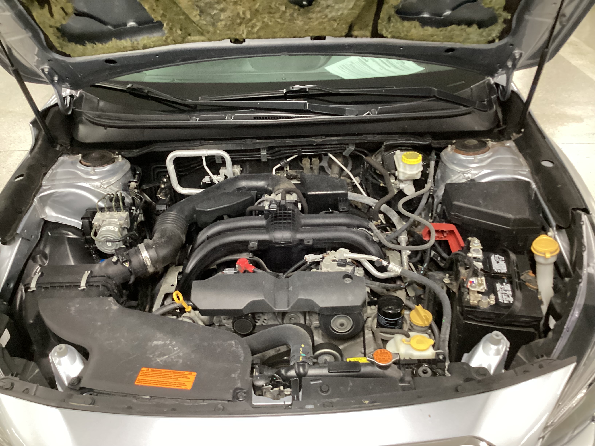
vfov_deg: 45.4
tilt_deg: -34.7
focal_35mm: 31
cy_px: 223
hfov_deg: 58.4
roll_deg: +2.1
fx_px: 533
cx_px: 298
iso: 500
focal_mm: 3.3
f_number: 2.4
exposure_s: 1/25
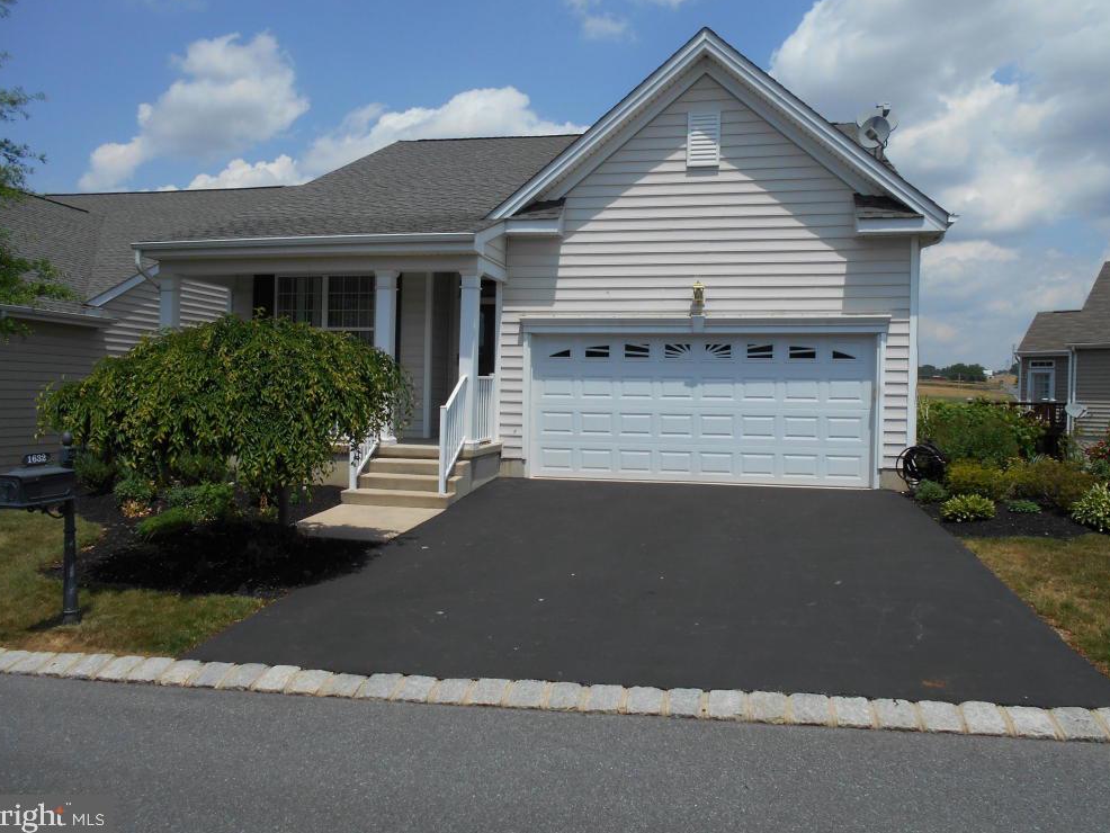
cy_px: 409
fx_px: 866
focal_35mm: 27
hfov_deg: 65.3
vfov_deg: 51.4
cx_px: 549
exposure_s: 1/2000
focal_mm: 4.6
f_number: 3.2
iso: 80
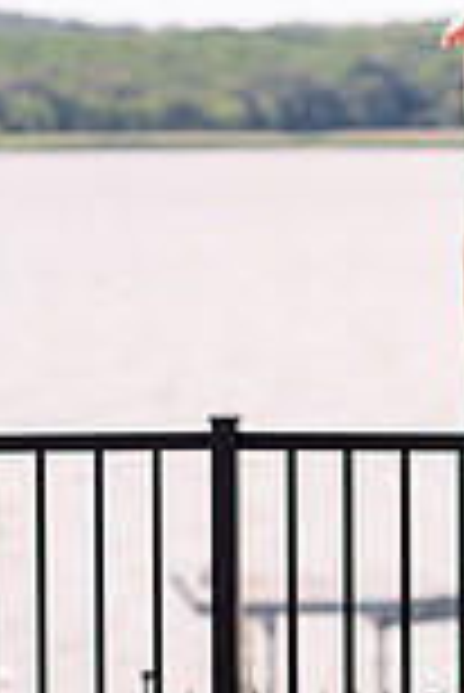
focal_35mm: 248
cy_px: 382
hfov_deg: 5.5
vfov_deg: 8.3
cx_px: 662
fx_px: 4784
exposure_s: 1/1600
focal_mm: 85
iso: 200
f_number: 3.2
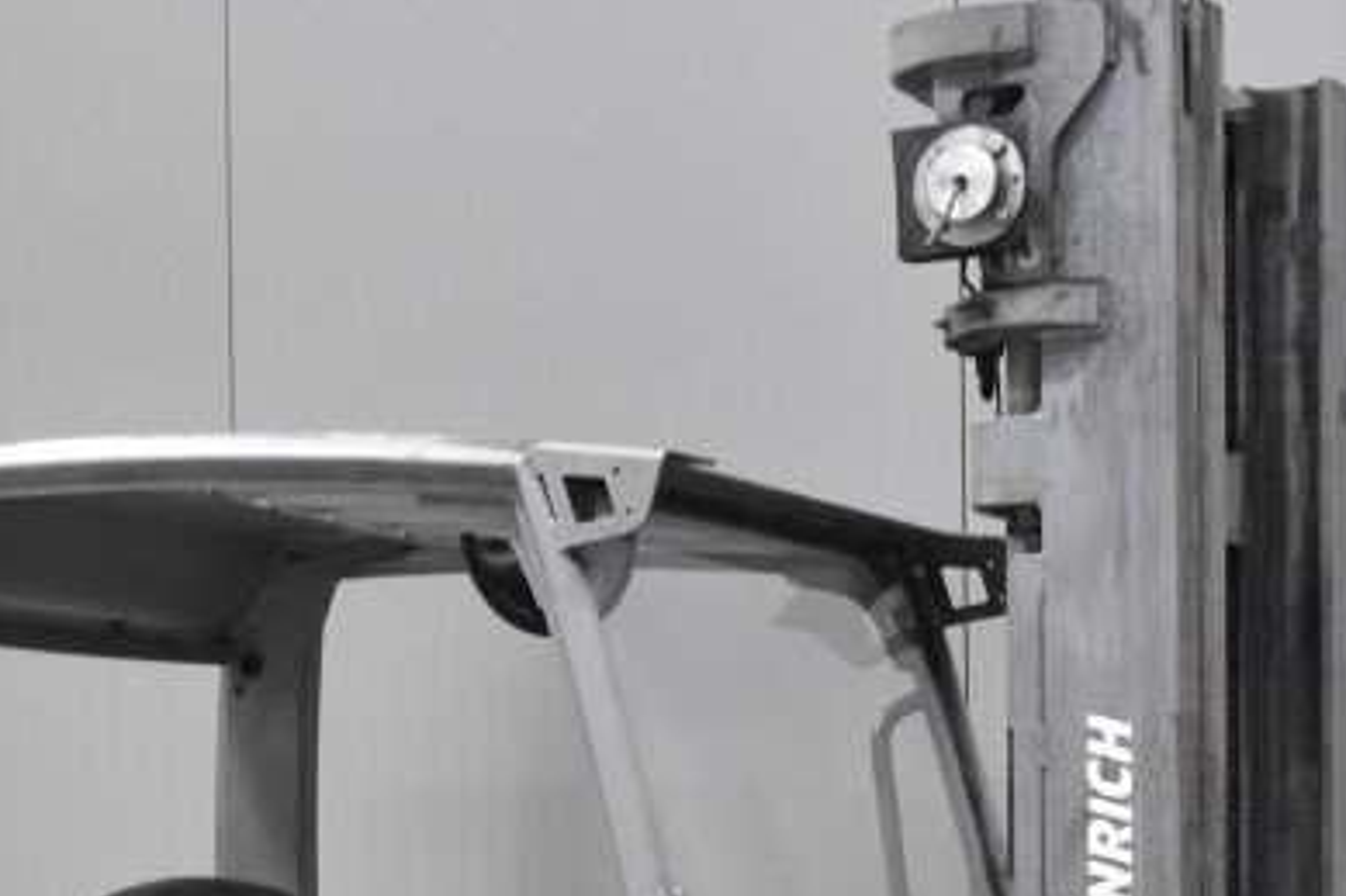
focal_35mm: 111
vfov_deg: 11.9
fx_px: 4148
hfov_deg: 18.4
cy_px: 1242
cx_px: 709
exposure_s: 1/40
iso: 1600
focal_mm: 24
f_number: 4.5
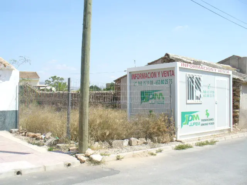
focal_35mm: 39
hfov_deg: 47.9
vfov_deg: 36.8
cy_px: 92
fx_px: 278
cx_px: 124
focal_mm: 6.1
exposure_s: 1/320
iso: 80
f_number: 5.6
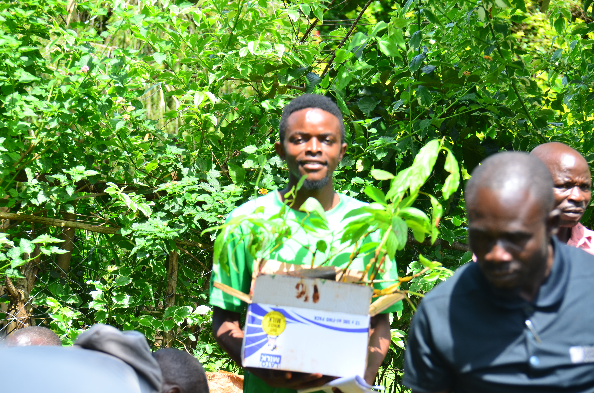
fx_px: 2964
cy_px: 196
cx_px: 297
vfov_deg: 7.6
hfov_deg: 11.4
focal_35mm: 180
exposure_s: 1/100
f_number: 6.3
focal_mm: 120
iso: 140
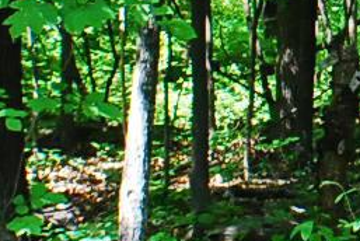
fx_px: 3614
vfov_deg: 3.8
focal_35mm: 361
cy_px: -164
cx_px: 569
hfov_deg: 5.6
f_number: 8
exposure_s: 1/200
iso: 1000
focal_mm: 32
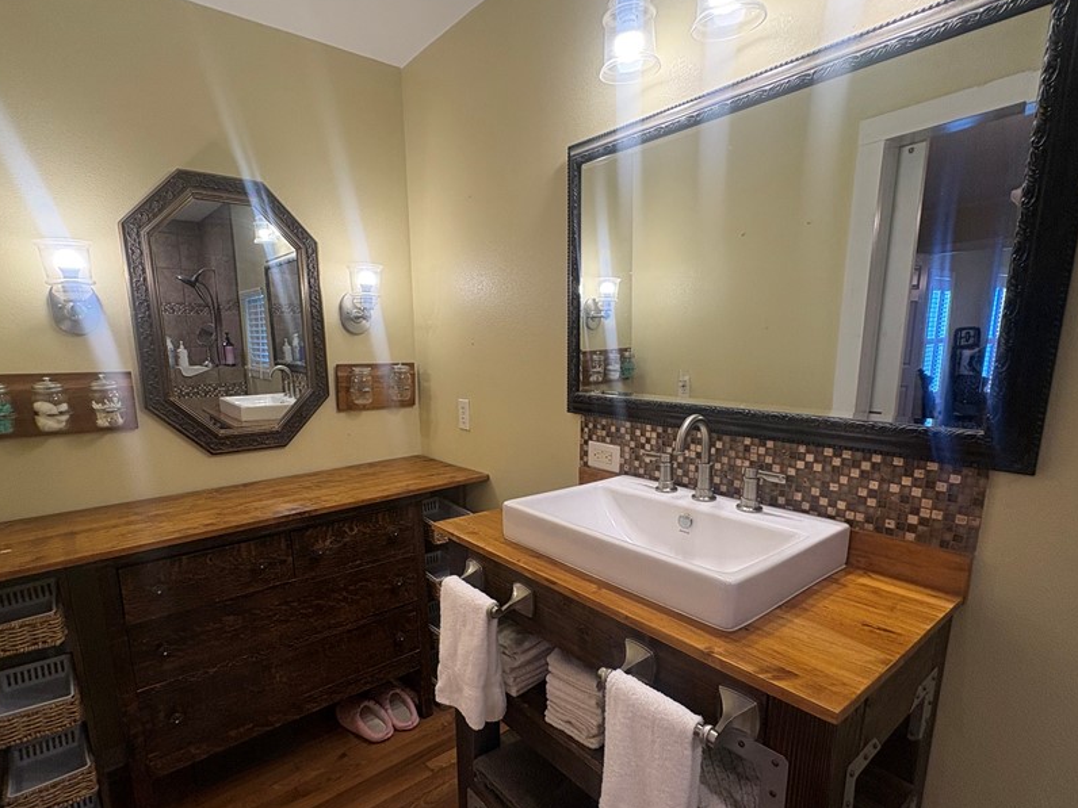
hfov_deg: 87.7
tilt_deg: -10.6
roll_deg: +1.2
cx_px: 508
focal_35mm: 18
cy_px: 456
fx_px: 561
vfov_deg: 71.3
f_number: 2.2
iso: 160
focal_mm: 2.22
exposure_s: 1/60
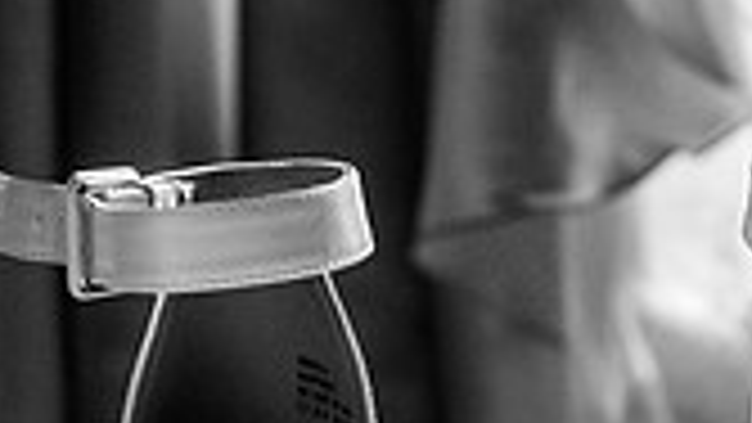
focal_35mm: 197
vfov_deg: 6.1
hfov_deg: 10.9
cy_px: 652
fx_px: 3929
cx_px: 585
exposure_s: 1/1250
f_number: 5
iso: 800
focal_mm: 70
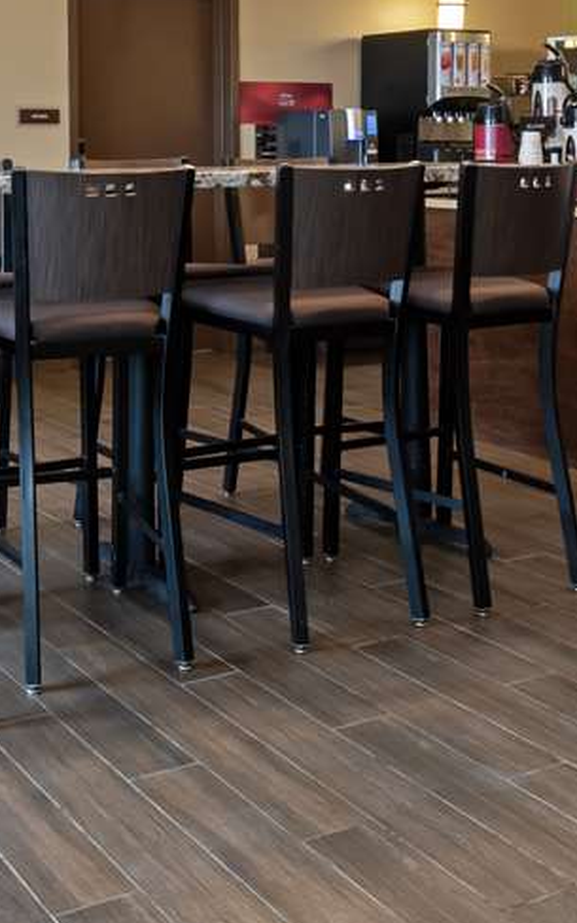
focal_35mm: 47
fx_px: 1183
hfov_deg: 26.4
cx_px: 42
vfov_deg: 39.9
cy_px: 113
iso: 400
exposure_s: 1/45
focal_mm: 10
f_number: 8
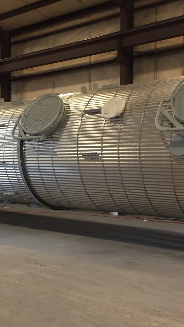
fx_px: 373
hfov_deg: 27.4
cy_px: 165
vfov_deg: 47.4
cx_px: 50
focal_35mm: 43
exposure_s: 1/30
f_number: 2.2
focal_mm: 4.15
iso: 125
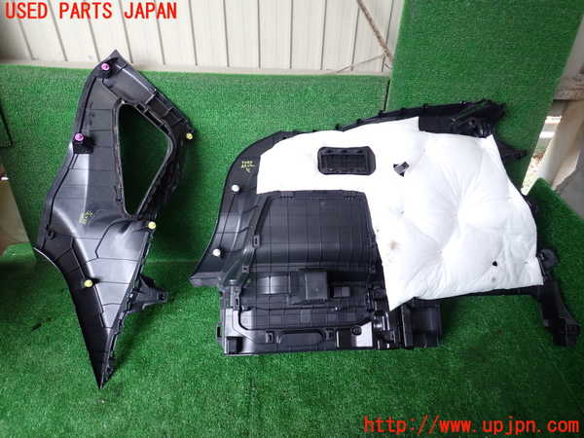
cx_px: 292
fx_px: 422
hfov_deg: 69.4
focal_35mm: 25
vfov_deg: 54.9
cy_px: 219
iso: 200
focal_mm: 4.5
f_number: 2
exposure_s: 1/125
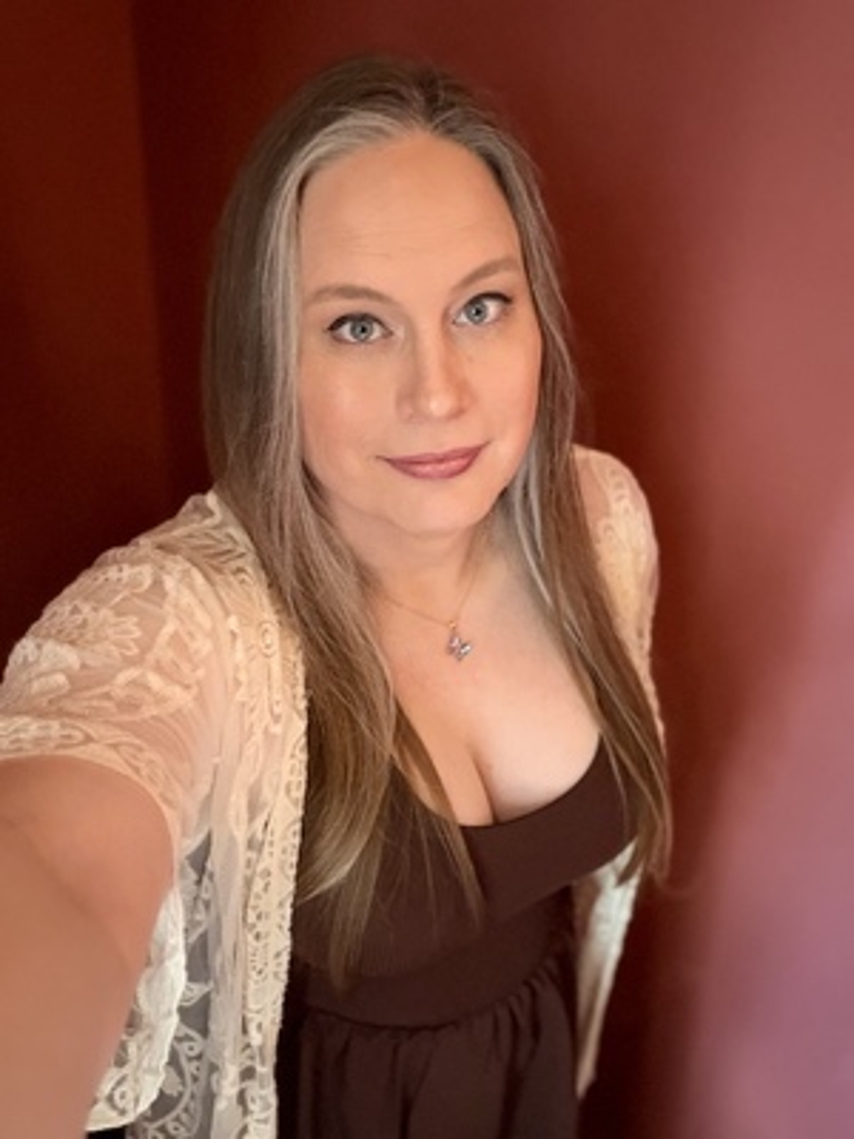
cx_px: 427
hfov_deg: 46.8
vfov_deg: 60.0
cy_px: 570
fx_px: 987
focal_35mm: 30
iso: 640
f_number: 1.9
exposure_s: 1/22
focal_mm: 2.71
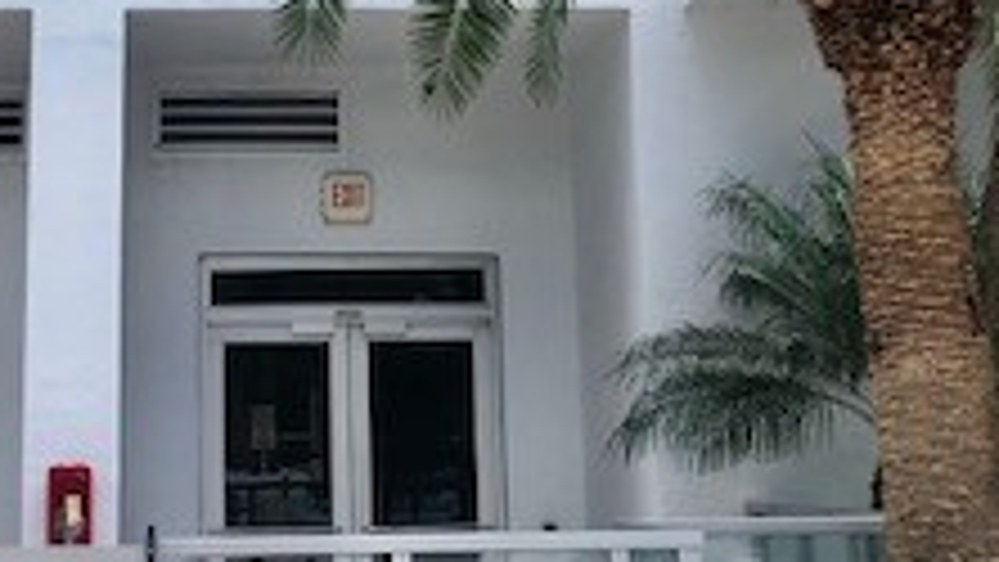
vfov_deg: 13.4
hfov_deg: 24.0
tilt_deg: +13.8
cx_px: 292
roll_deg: -0.2
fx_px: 2332
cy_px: -103
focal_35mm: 88
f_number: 1.8
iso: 20
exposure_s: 1/630
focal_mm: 3.99
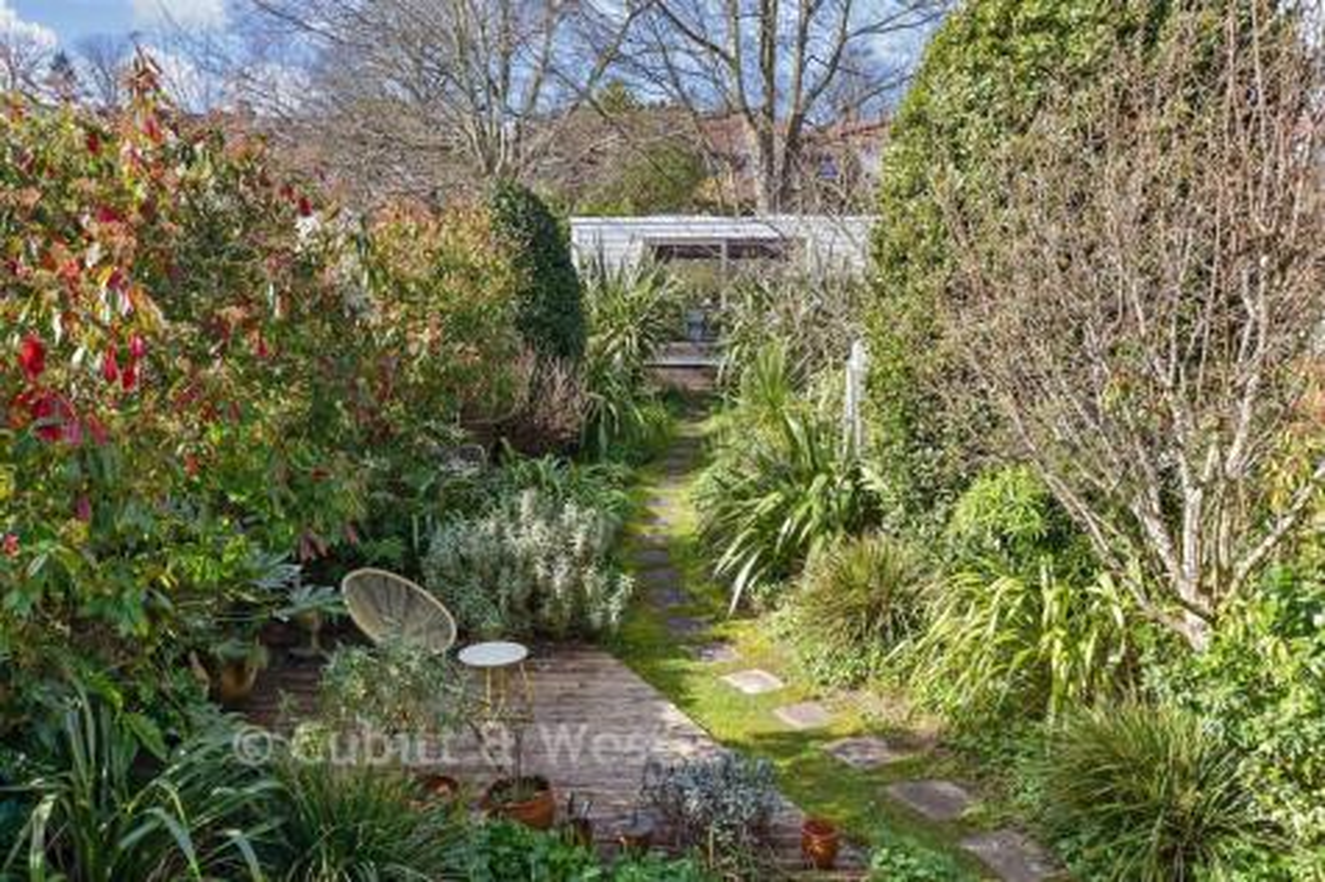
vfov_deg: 43.6
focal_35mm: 30
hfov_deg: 61.9
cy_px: 441
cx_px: 662
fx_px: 1104
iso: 200
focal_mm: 20
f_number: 8
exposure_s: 1/200
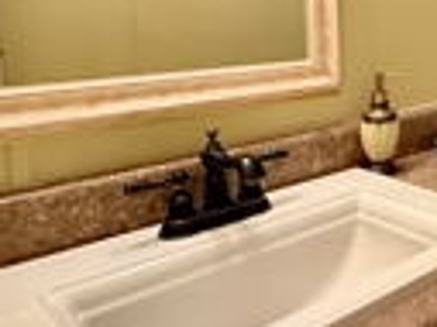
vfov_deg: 31.7
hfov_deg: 33.2
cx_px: 551
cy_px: 52
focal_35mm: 44
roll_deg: -0.5
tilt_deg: -5.1
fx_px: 555
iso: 640
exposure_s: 1/60
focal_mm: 2.22
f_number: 2.2
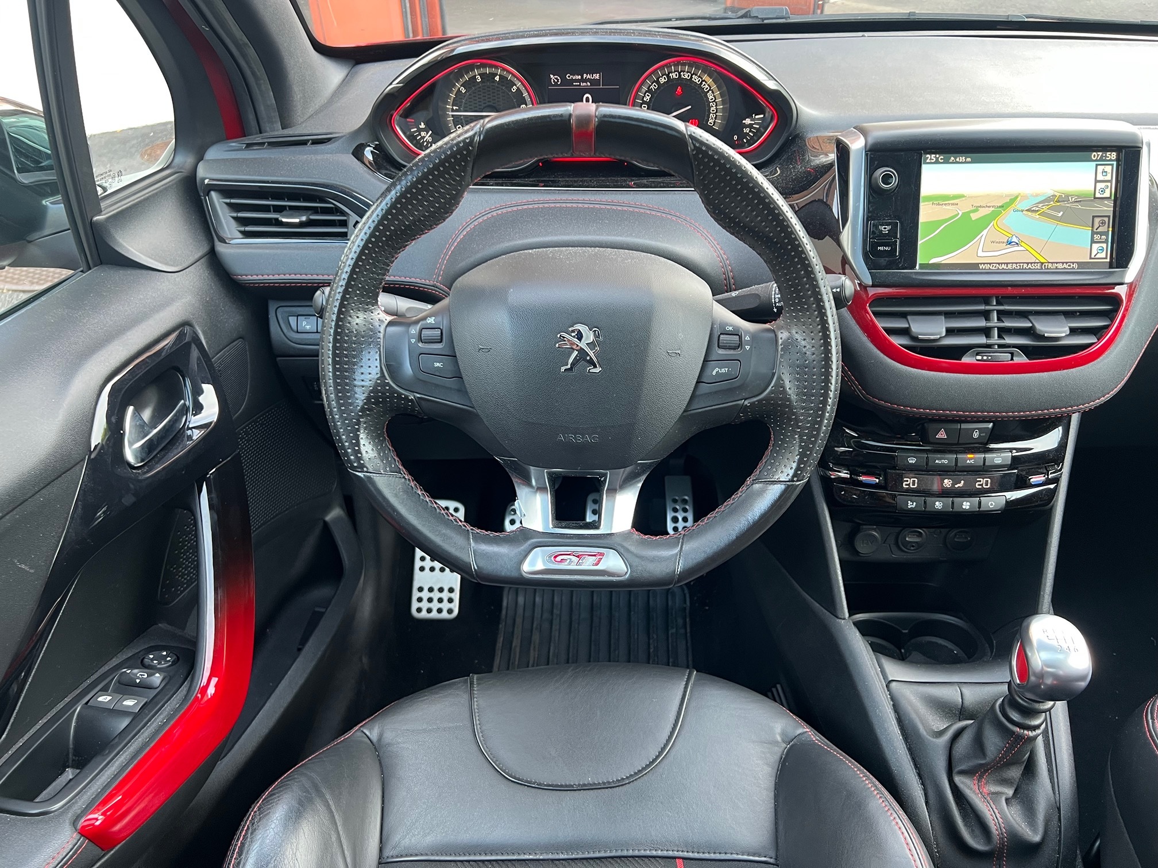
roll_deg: +3.2
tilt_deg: -31.8
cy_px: 434
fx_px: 870
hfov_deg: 67.3
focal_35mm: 26
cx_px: 579
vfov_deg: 53.1
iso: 125
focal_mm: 5.7
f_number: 1.5
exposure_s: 1/79
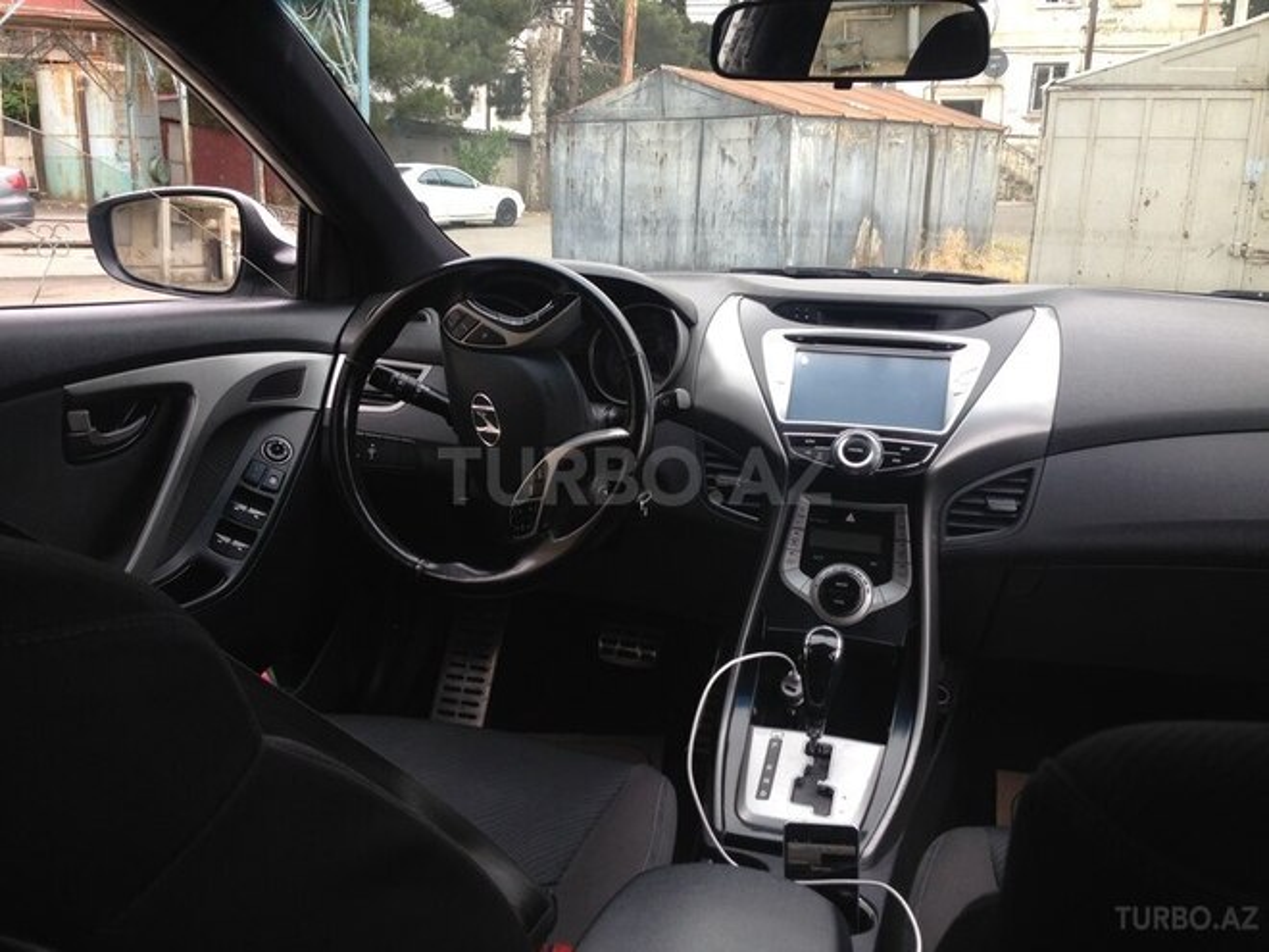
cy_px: 476
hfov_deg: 55.4
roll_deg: -1.4
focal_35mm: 33
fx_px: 1210
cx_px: 634
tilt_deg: -12.4
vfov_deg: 42.9
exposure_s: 1/120
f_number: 2.4
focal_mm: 4.12
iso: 50
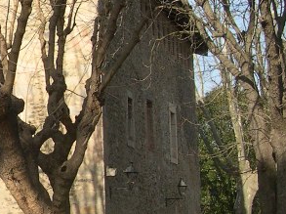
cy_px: 138
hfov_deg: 13.8
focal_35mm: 133
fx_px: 1098
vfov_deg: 11.1
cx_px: -171
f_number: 7.6
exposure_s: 1/122
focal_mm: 8
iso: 100
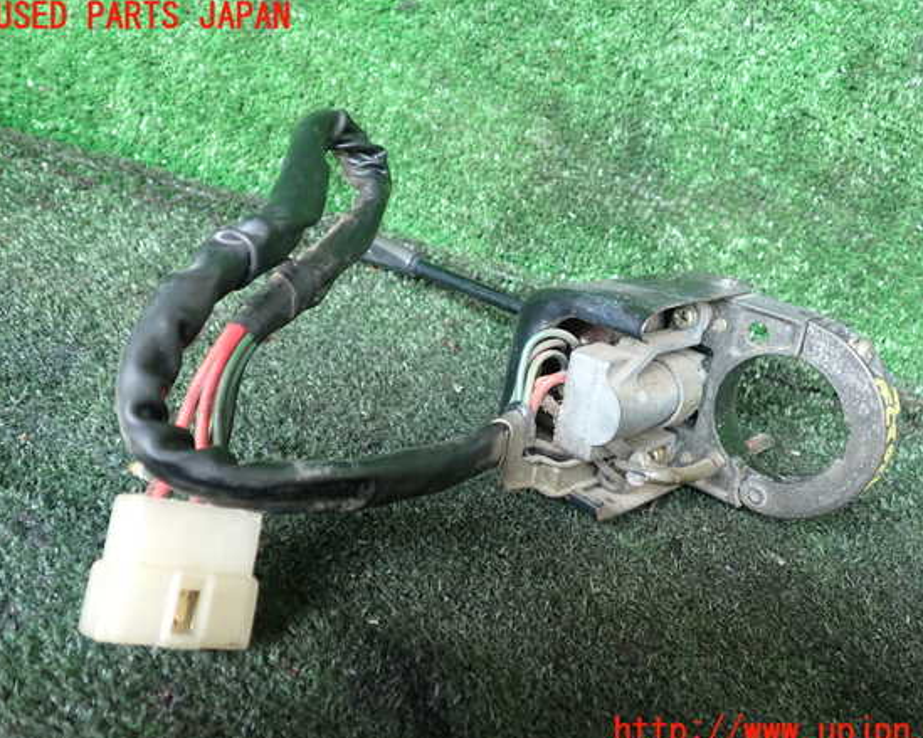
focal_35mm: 32
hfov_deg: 55.6
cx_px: 489
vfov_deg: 45.8
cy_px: 375
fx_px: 874
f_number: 2.3
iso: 160
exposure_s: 1/60
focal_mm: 5.4
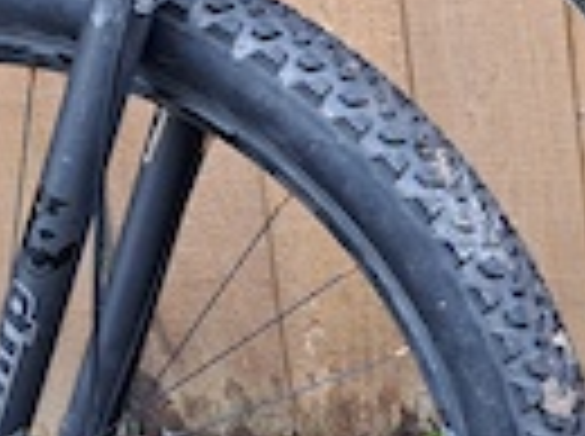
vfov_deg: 10.0
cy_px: 180
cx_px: 950
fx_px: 2497
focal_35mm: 148
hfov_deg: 12.5
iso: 80
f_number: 1.8
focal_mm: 5.23
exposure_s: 1/60
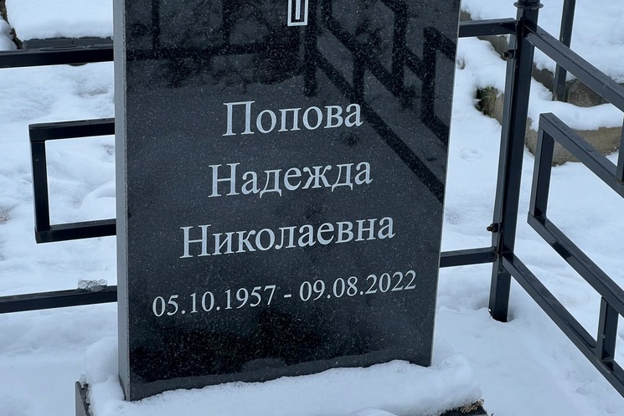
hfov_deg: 23.6
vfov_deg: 15.9
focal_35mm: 86
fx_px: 1491
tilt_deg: -22.4
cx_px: 294
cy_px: 210
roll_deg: +0.1
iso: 32
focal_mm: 9
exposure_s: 1/99
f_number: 2.8
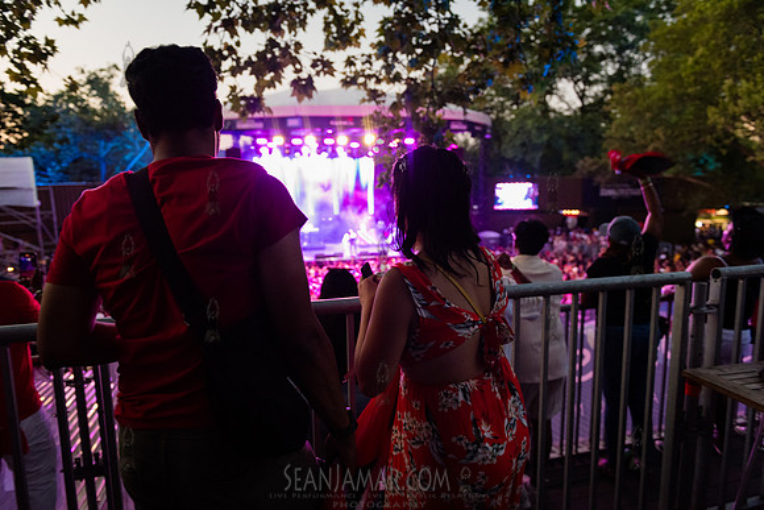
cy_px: 255
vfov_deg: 53.2
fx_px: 509
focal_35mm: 24
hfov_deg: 73.7
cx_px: 382
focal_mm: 24
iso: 4000
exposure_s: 1/160
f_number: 2.8
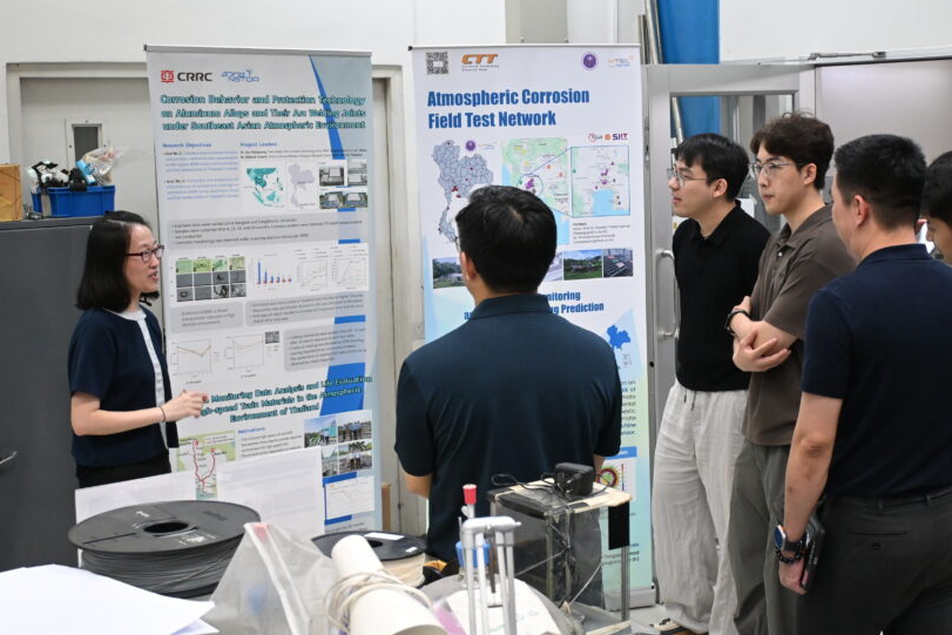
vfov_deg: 25.5
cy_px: 238
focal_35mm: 53
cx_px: 555
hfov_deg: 37.4
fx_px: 1402
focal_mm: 28
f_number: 4.5
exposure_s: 1/125
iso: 2000
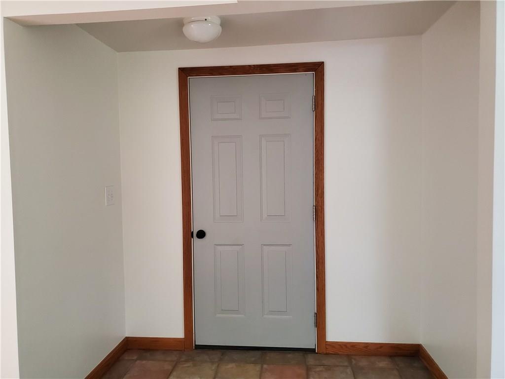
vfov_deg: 53.1
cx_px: 252
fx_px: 379
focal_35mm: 26
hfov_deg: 67.3
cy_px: 190
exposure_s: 1/39
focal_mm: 4.3
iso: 640
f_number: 1.5
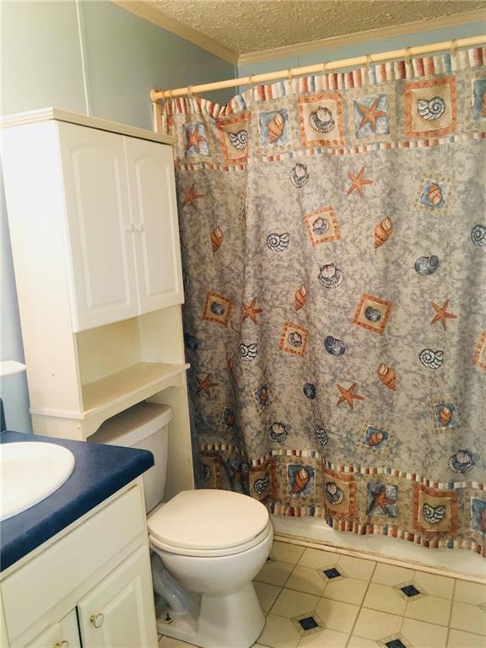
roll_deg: +2.9
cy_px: 324
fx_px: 543
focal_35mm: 29
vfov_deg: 61.7
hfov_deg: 48.2
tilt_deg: -7.5
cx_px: 243
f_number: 2.2
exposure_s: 1/30
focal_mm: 4.15
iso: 100
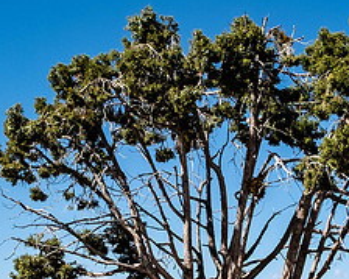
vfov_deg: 16.4
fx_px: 950
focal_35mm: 92
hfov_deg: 20.8
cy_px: 276
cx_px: 181
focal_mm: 16.5
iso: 200
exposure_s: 1/340
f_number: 8
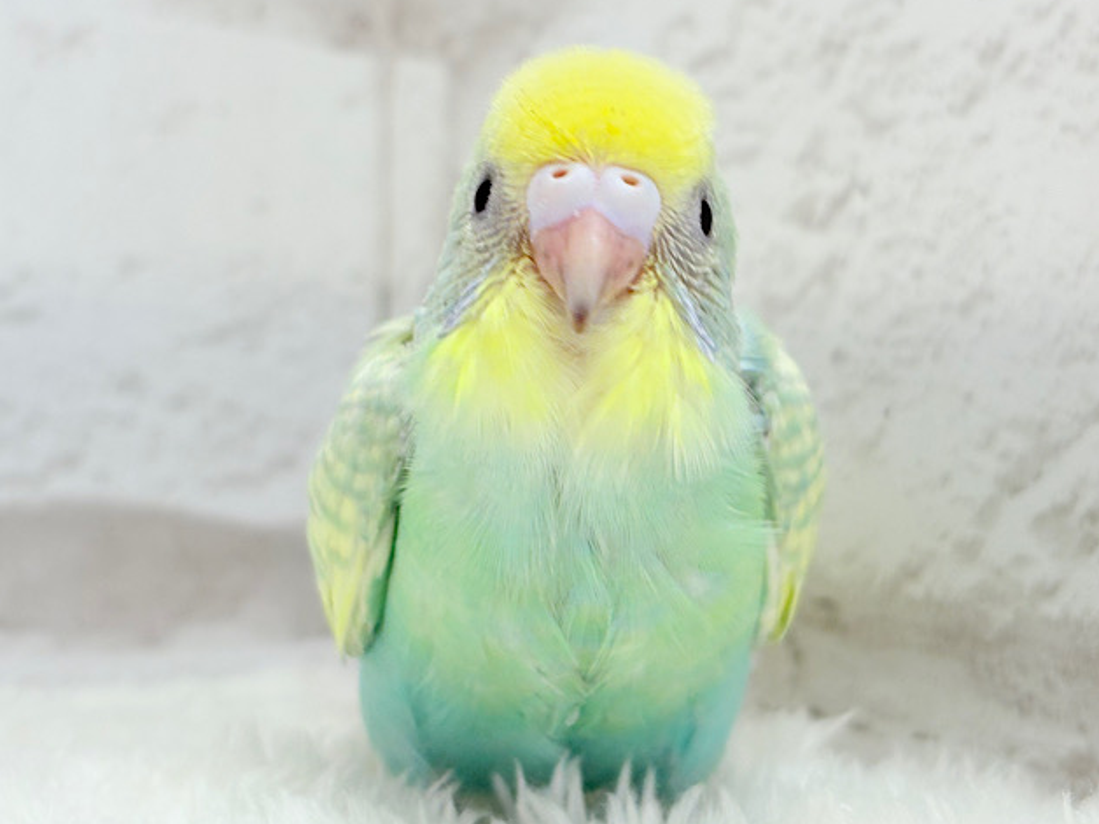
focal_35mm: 53
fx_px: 1683
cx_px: 558
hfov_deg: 36.2
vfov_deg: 27.5
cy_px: 408
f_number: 1.6
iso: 40
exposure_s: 1/50
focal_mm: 5.96
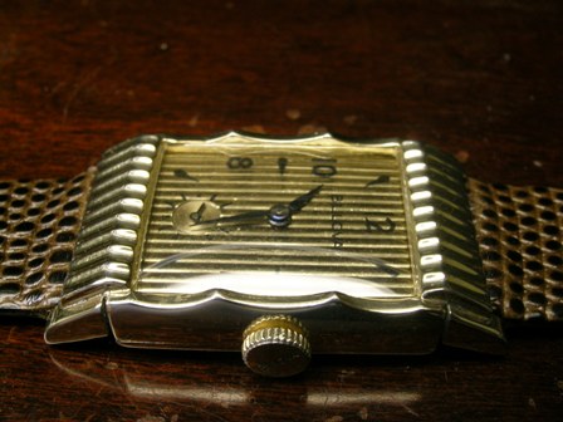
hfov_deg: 41.2
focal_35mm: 46
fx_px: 748
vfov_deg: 31.5
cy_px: 211
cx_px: 282
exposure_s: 1/3.1
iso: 130
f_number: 6.6
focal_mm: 9.5
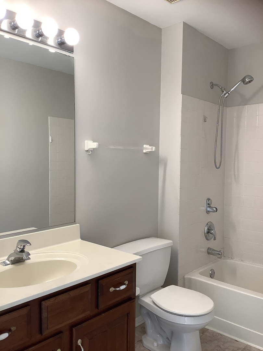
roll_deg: -1.3
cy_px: 176
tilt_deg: -3.5
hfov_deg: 45.4
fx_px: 314
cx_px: 132
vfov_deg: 58.4
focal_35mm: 31
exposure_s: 1/50
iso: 64
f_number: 2.4
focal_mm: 3.3
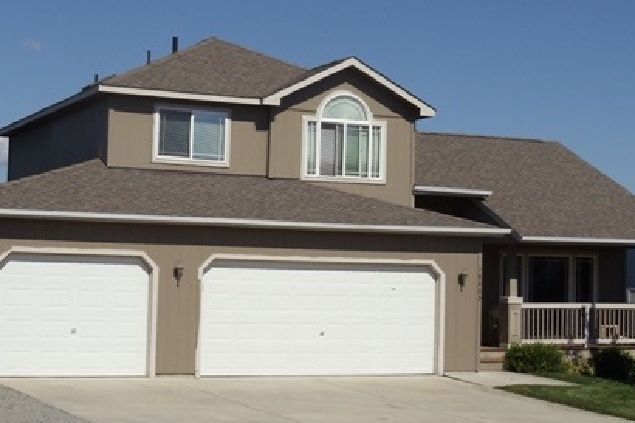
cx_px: 260
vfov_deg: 13.8
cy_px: 215
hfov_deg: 20.6
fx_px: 1745
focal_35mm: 99
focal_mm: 8.3
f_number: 8.1
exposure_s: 1/500
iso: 100
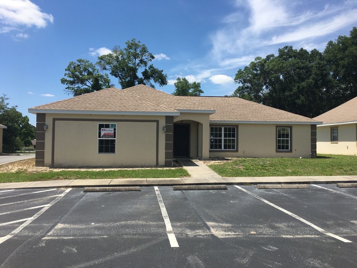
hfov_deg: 61.7
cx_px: 178
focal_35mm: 29
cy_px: 134
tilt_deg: +1.3
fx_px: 299
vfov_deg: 48.2
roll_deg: +1.7
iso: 25
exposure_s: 1/1789
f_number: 2.2
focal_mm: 4.15
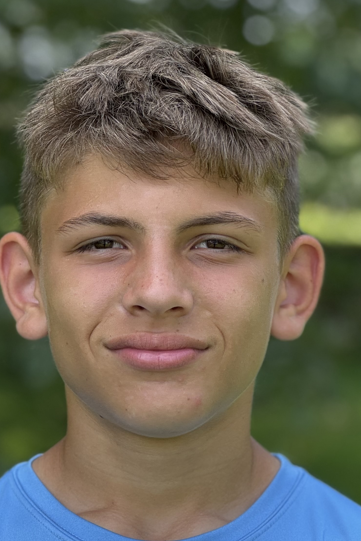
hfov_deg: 9.5
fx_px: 2181
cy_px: 369
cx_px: 158
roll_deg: -1.4
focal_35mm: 145
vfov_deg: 14.1
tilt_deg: -6.5
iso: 25
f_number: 2.8
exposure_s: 1/132
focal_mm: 9
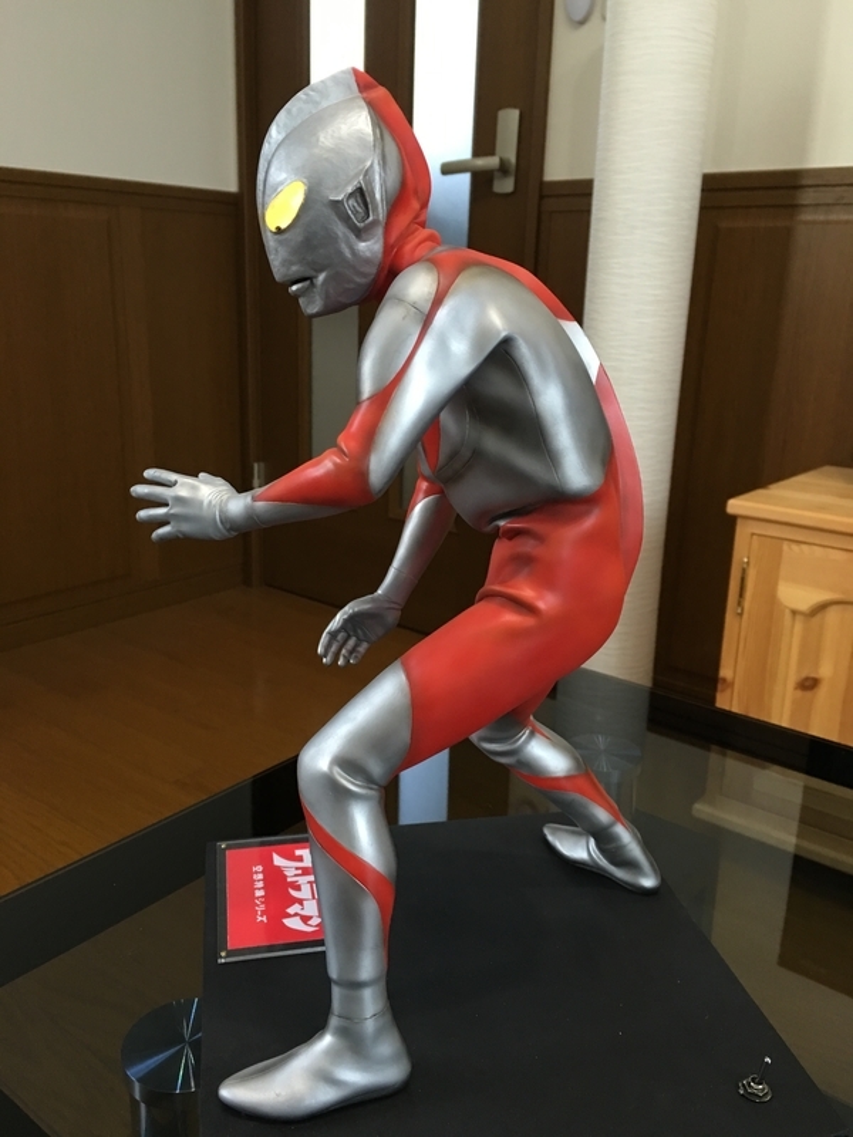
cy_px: 568
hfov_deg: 48.2
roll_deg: -3.2
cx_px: 426
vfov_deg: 61.7
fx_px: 953
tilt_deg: -16.5
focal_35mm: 29
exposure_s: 1/15
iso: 64
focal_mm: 4.15
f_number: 2.2
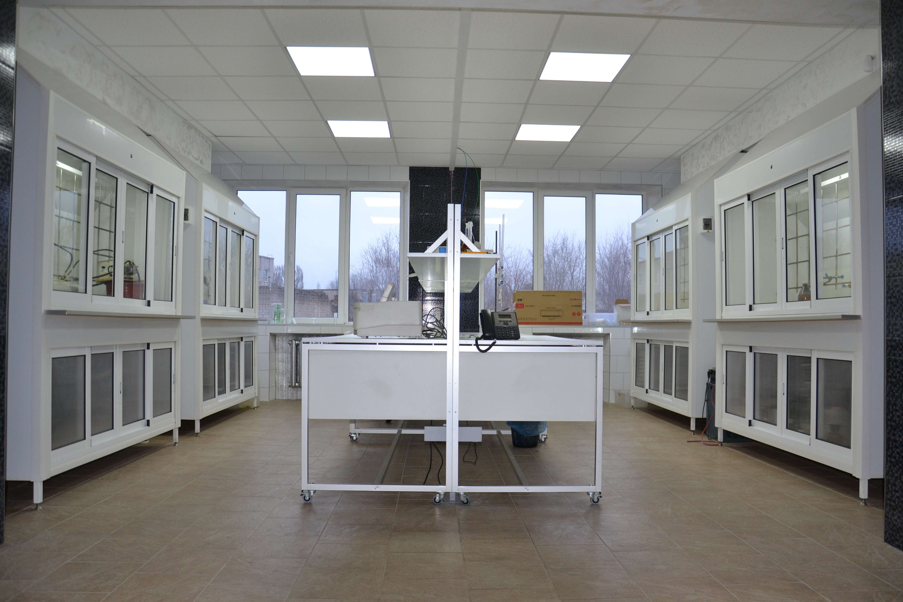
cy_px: 301
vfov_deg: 47.9
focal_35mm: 27
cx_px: 452
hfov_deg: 67.4
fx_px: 677
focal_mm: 18
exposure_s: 1/60
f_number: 4
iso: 400
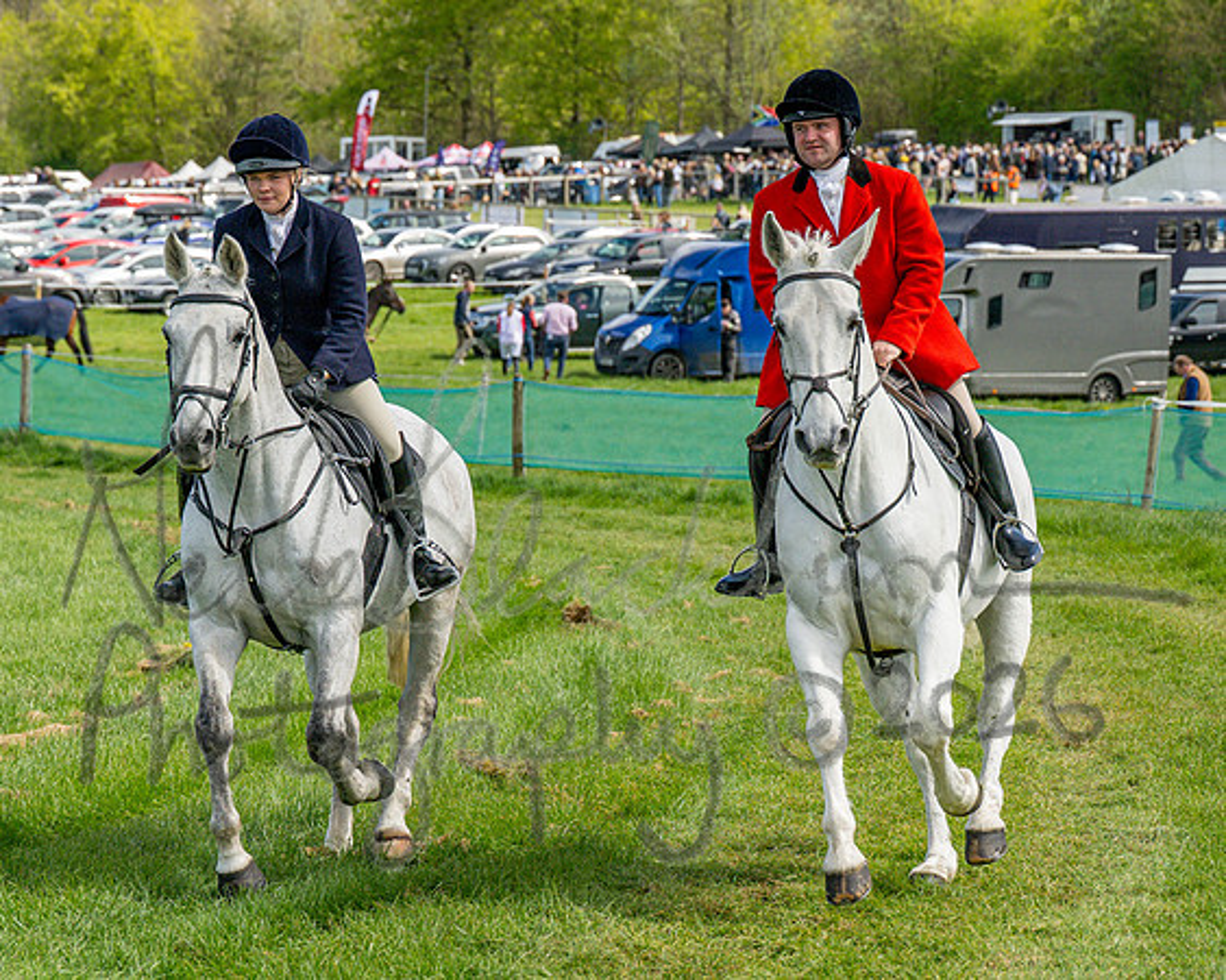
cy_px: 611
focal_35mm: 156
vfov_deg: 9.9
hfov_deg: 12.4
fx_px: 5647
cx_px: 487
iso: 400
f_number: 4
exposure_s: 1/3200
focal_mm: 70
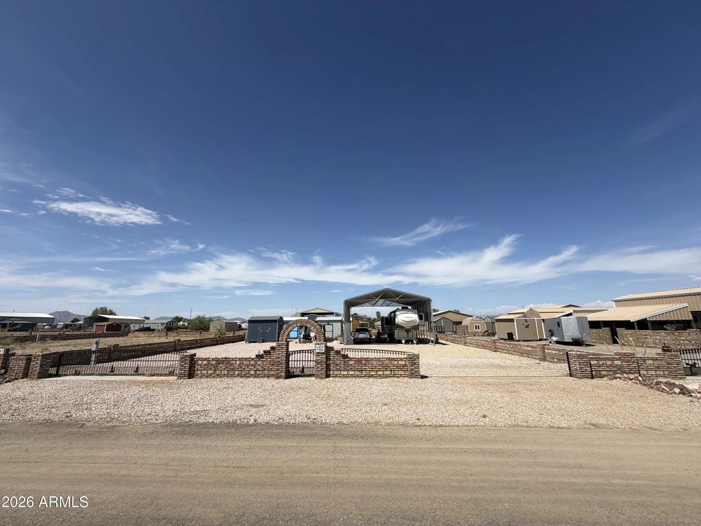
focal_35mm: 14
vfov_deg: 85.7
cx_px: 350
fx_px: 284
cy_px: 263
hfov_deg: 102.1
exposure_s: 1/1431
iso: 20
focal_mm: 2.22
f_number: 2.2
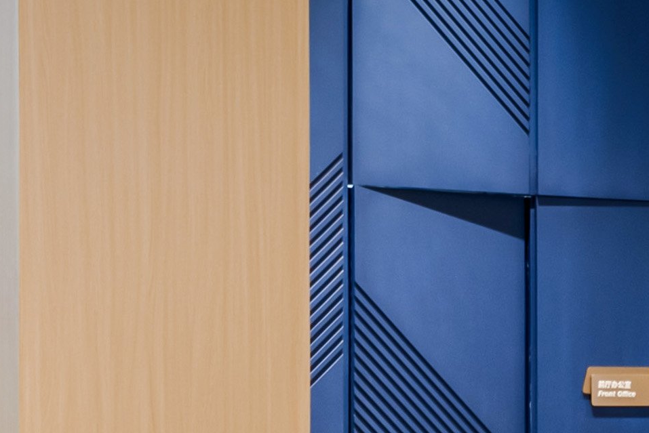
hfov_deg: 14.1
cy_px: 391
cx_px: 906
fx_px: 2489
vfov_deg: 9.9
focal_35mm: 138
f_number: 16
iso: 100
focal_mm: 18
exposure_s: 1/5
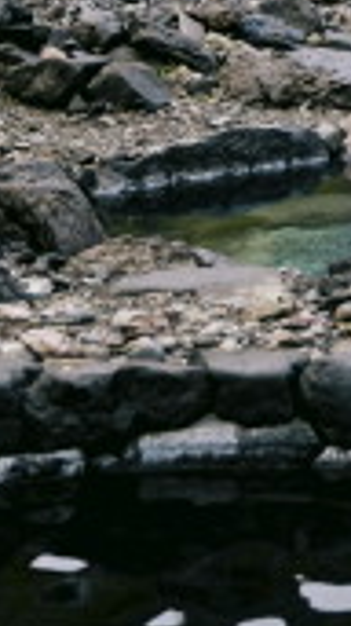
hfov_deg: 10.6
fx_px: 1823
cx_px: 545
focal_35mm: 110
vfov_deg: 16.3
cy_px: -502
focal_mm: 24
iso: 250
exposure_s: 1/400
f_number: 2.8
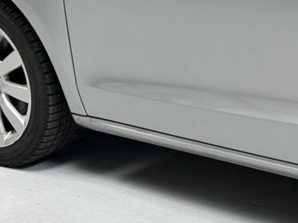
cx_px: 490
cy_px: -5
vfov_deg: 12.7
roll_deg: -1.6
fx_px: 989
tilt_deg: -14.2
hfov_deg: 15.4
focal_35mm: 115
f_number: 1.5
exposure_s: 1/105
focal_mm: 5.7
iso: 32
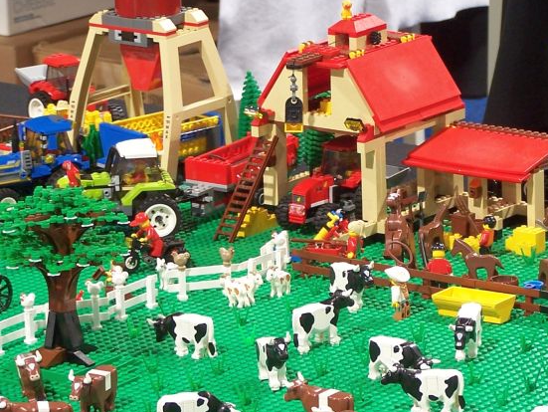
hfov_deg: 10.1
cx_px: 366
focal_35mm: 195
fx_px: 3089
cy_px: 275
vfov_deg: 7.6
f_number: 3.2
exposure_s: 1/2
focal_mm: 17.5
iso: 80
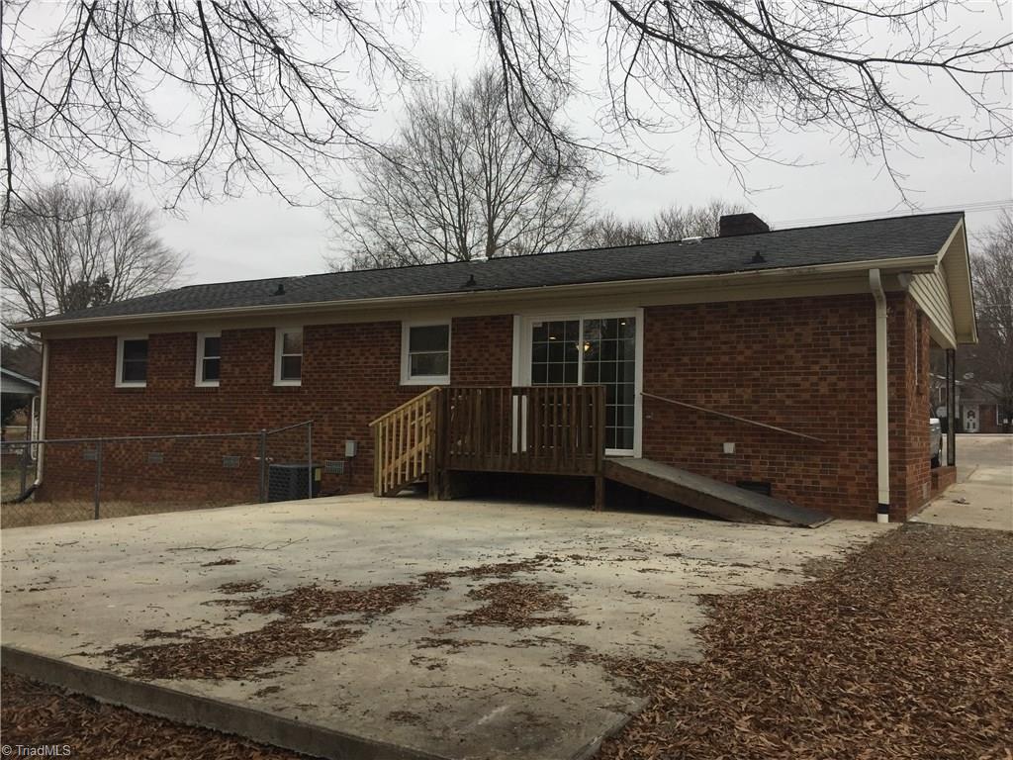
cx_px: 506
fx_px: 849
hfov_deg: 61.7
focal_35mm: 29
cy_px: 380
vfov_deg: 48.2
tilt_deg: +4.0
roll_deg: -1.2
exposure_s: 1/465
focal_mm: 4.15
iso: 32
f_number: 2.2
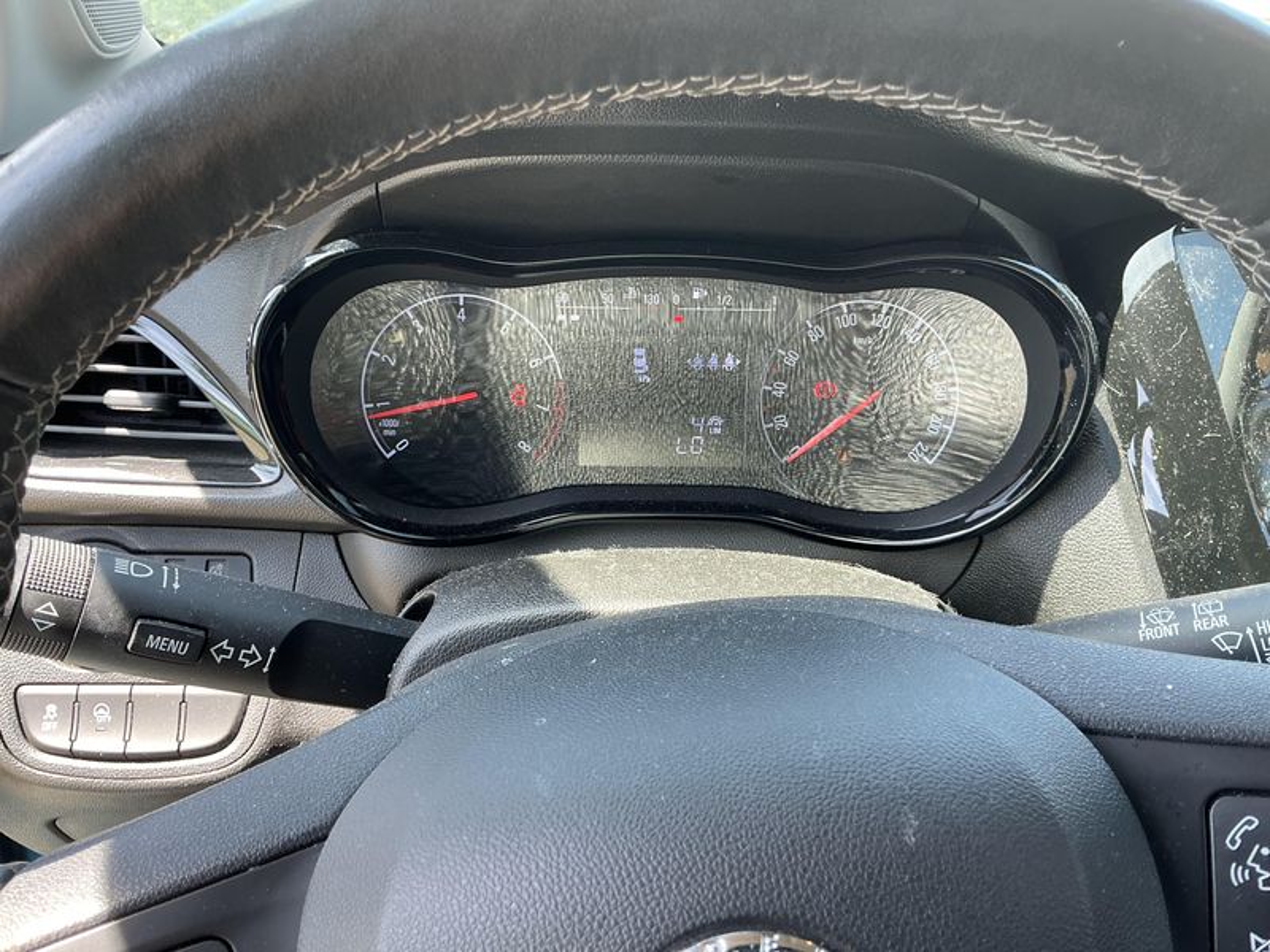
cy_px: 476
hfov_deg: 63.4
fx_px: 1027
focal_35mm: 28
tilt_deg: -26.0
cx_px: 635
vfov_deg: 49.7
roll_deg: -0.1
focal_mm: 3
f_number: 1.8
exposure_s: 1/122
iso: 50
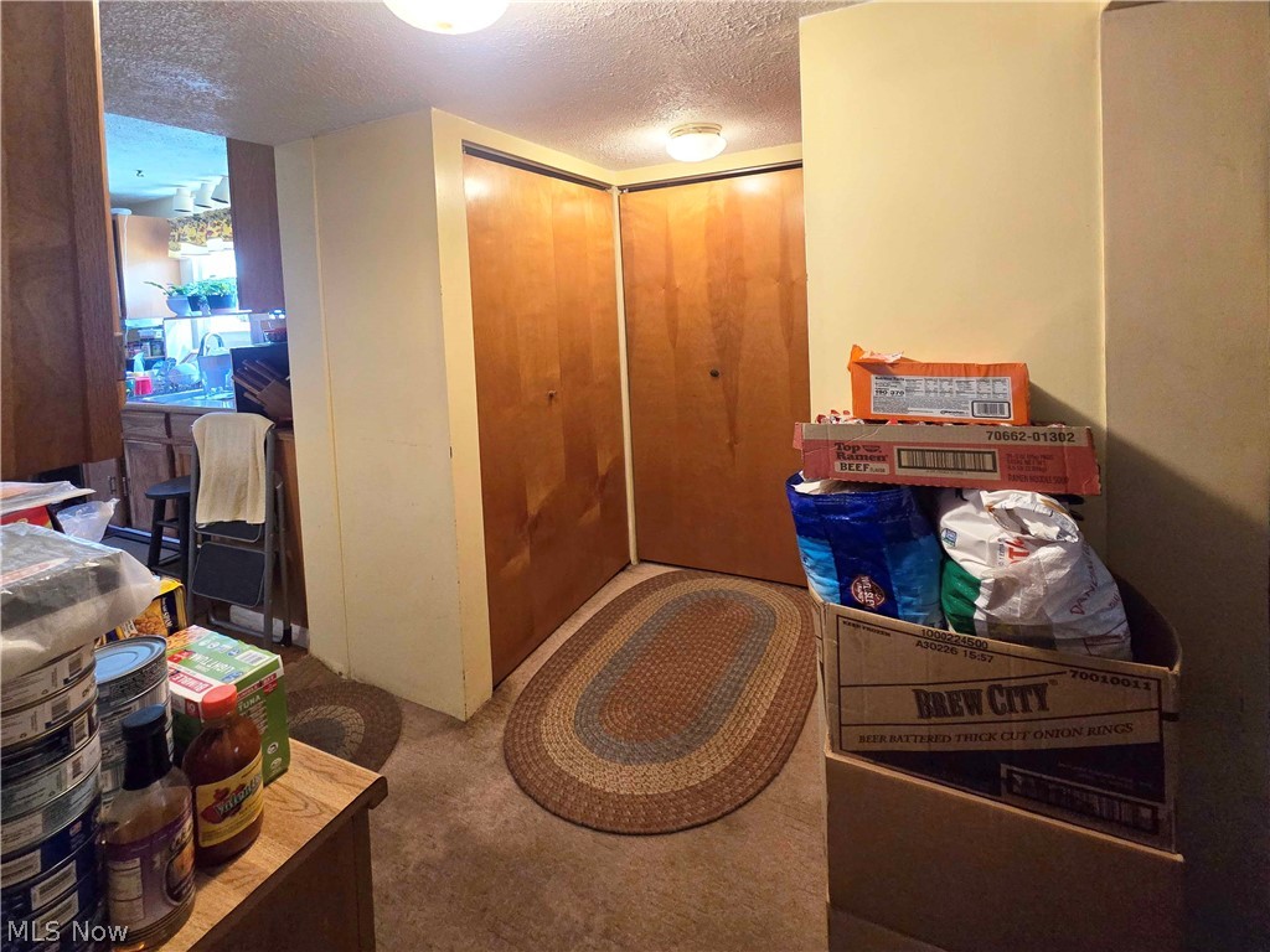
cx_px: 635
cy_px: 476
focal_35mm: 13
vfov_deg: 89.9
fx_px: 477
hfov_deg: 106.2
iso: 500
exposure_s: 1/60
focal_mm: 2.2
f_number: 2.2
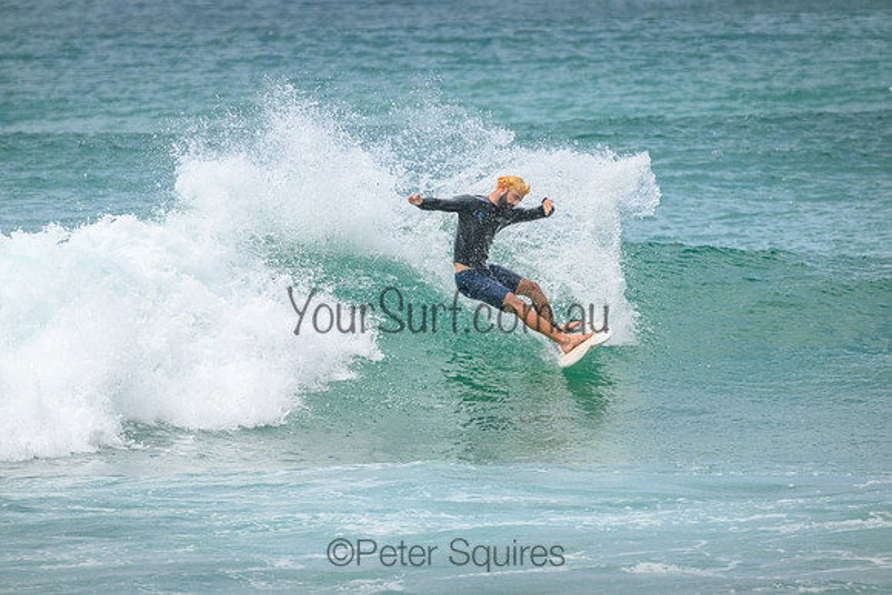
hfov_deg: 2.6
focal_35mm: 800
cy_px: 298
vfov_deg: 1.7
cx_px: 446
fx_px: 19826
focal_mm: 800
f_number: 11
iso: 1250
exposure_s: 1/3200
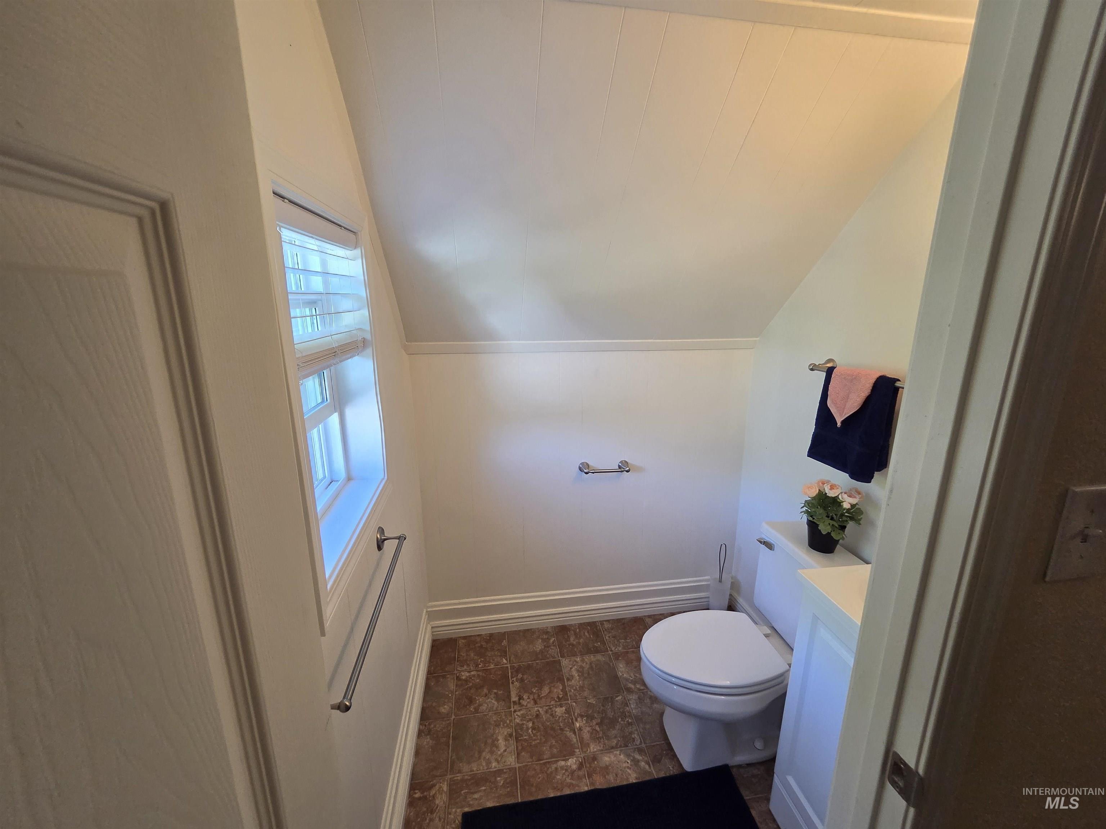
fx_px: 415
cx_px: 553
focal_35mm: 13
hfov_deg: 106.2
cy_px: 414
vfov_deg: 89.9
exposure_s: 1/120
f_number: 2.2
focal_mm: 2.2
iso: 250
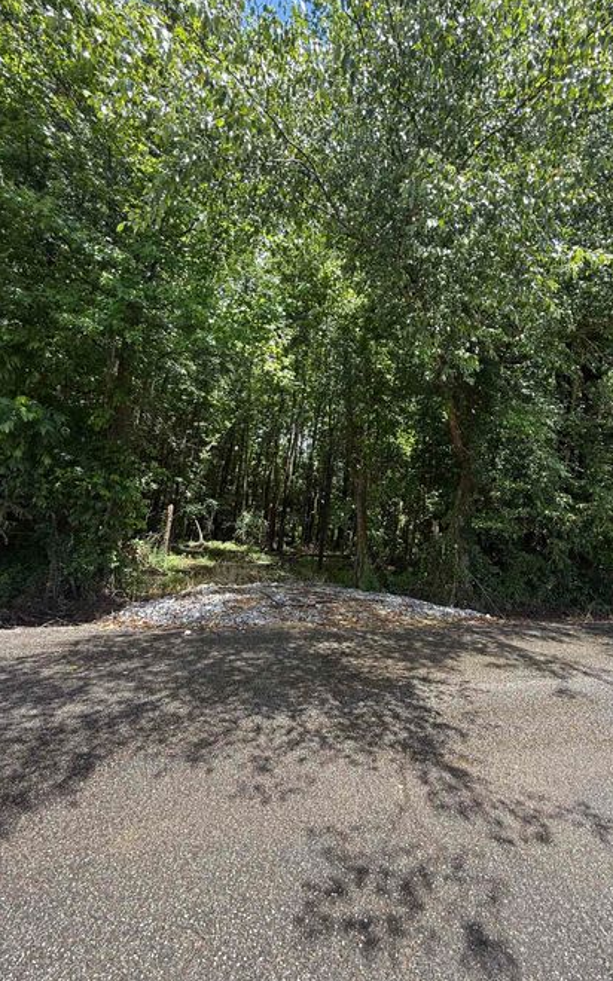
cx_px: 370
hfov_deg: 73.9
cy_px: 488
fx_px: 401
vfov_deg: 101.5
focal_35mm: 15
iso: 50
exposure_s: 1/247
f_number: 2.2
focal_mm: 2.22
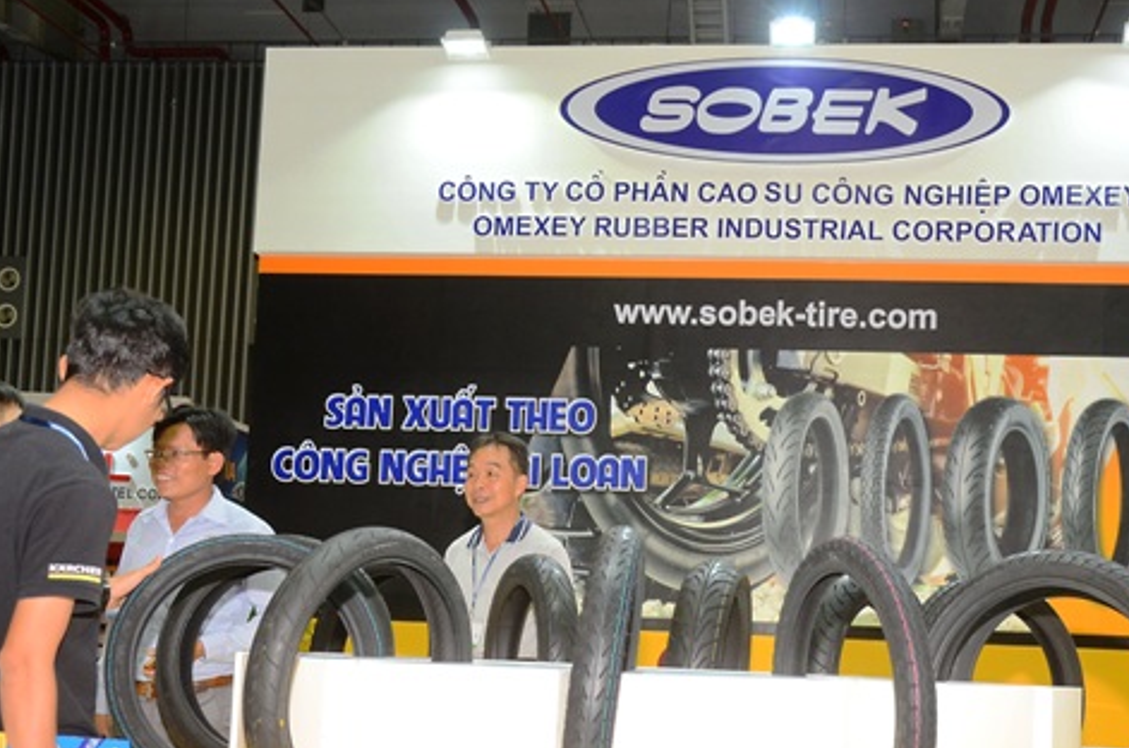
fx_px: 1659
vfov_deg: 25.3
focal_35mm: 53
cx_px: 659
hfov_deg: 37.5
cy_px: 499
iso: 500
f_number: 5.6
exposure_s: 1/50
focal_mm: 26
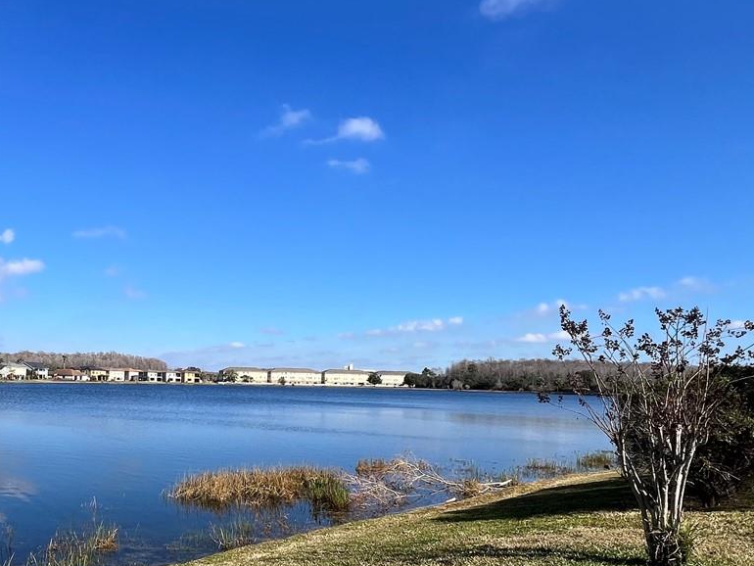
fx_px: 588
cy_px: 364
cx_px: 228
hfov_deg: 63.0
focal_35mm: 27
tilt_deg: +1.4
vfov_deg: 50.7
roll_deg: -1.3
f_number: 1.8
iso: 32
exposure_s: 1/2053
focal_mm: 1.57
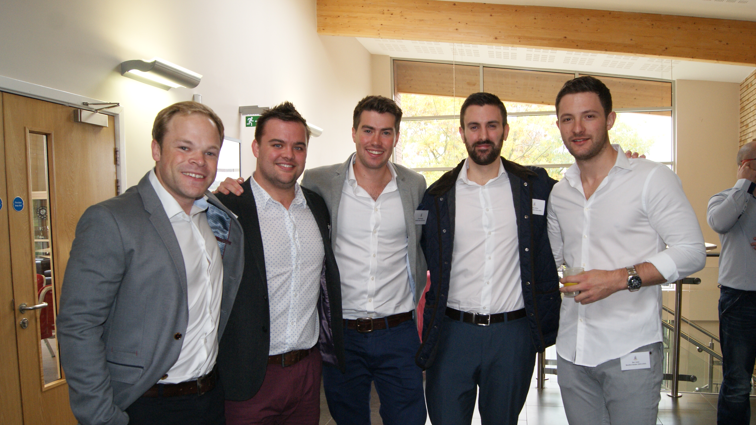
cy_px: 252
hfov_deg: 66.1
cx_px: 378
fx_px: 581
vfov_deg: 40.0
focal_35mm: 29
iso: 400
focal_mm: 18
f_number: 5.6
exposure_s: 1/60
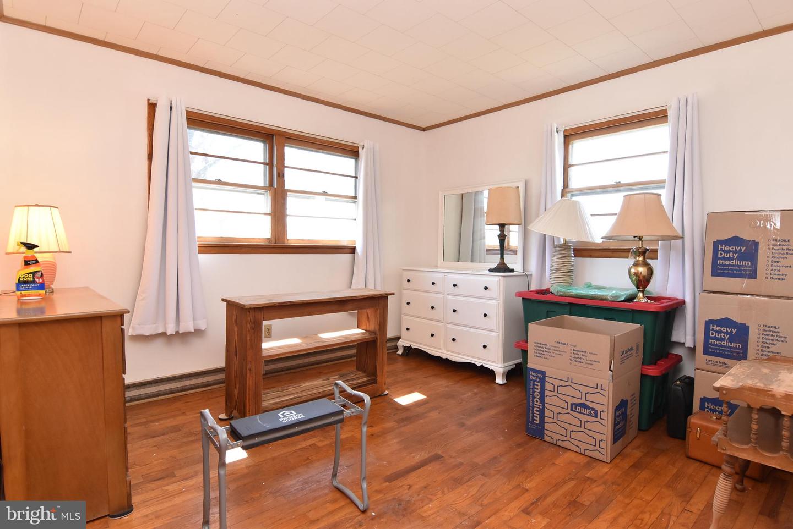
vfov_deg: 67.5
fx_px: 397
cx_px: 396
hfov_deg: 90.0
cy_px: 264
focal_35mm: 18
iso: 800
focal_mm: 12
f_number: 7.1
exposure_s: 1/60
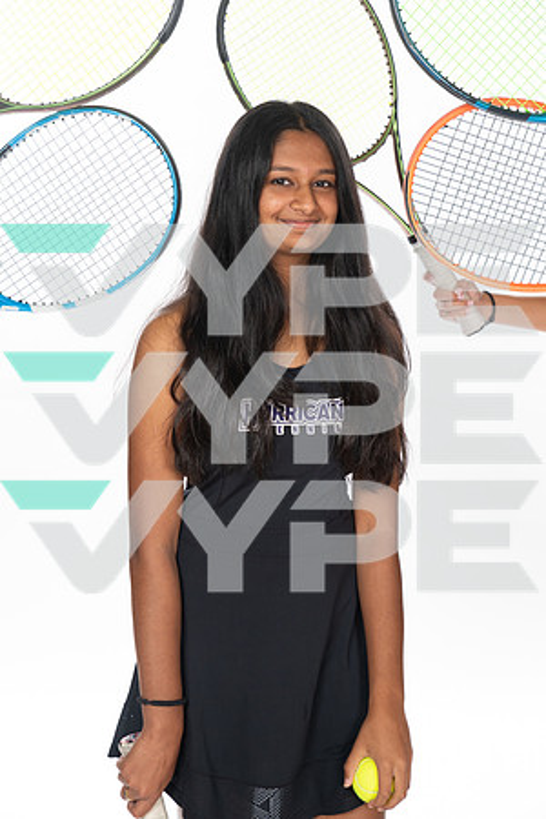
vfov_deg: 28.8
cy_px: 410
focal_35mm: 70
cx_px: 273
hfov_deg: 19.5
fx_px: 1592
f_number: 7.1
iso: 800
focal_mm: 70
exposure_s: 1/320
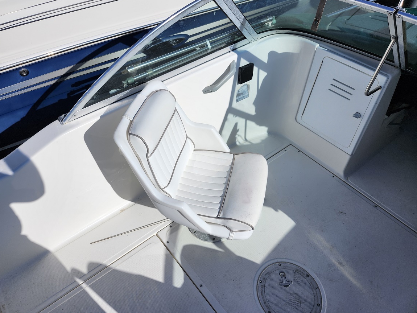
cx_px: 210
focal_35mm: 24
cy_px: 151
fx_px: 289
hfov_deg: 71.6
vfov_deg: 56.8
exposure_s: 1/4769
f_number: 1.8
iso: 25
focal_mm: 5.54
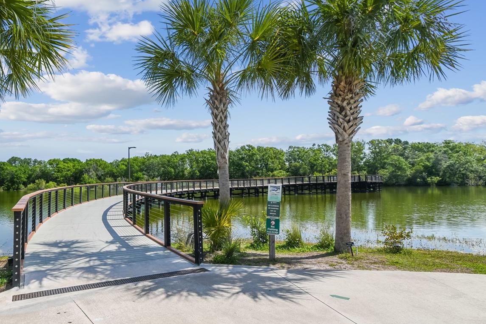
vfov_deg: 59.3
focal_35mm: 21
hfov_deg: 78.6
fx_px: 283
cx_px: 163
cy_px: 182
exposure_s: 1/250
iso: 100
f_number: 7.1
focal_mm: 10
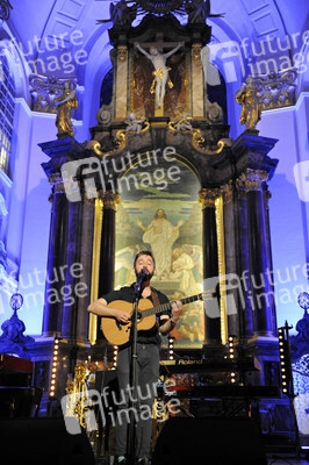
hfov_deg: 30.5
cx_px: 154
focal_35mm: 44
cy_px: 232
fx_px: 567
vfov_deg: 44.5
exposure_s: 1/200
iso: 6400
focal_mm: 44
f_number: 2.8
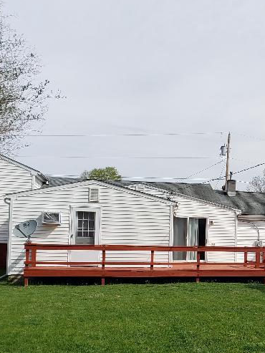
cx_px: 272
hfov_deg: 25.5
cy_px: 233
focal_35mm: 54
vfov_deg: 35.2
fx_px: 551
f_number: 2.4
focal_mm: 4.3
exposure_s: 1/1488
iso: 50
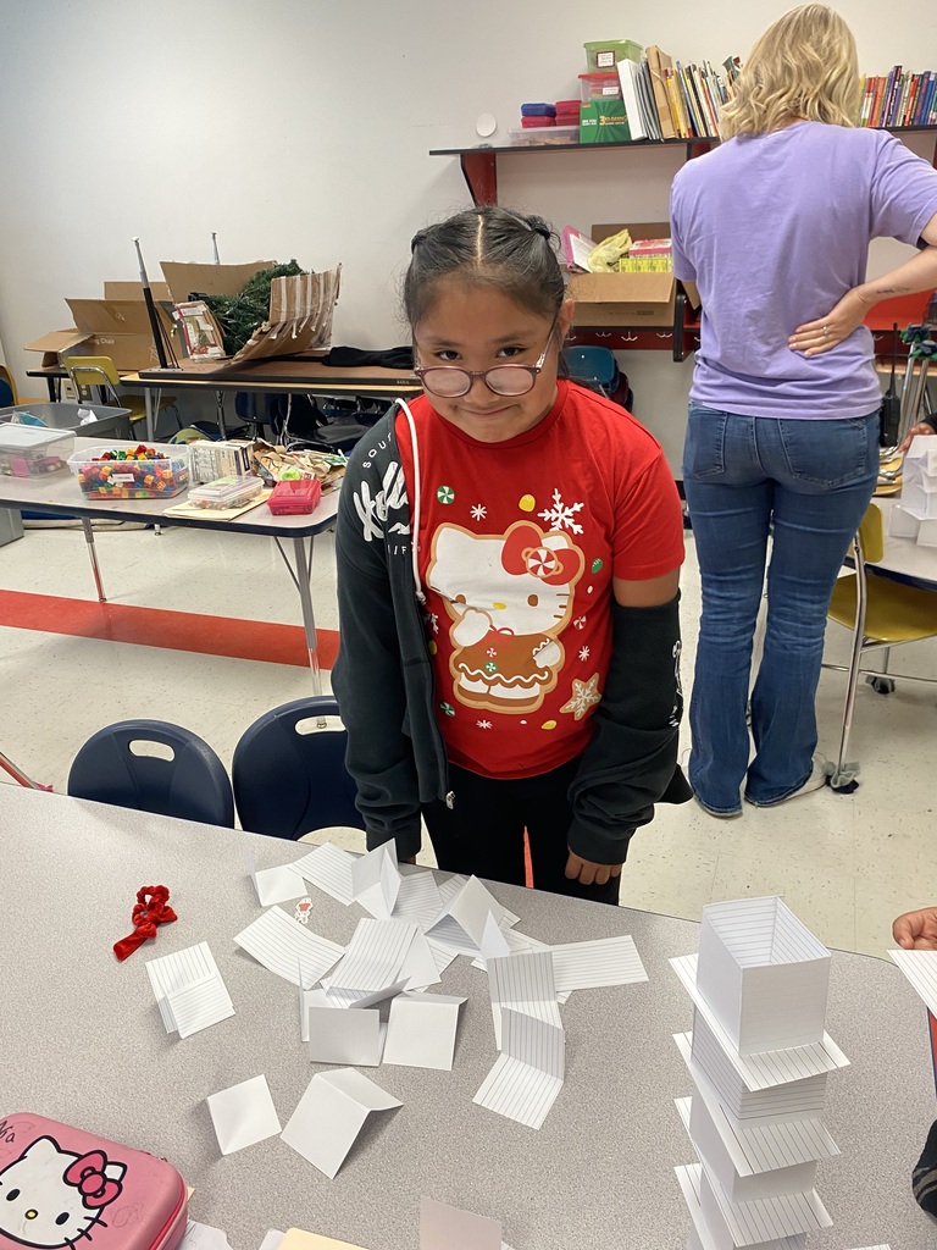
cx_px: 468
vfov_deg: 67.3
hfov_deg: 53.1
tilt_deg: -22.9
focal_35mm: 26
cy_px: 625
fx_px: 938
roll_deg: +1.6
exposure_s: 1/60
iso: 100
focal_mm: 4.25
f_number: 1.8
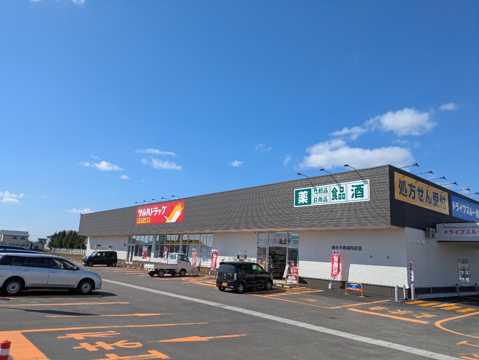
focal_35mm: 25
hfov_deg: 69.4
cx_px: 240
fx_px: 346
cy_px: 180
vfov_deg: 54.9
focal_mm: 5.43
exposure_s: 1/2294
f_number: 1.89
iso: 38
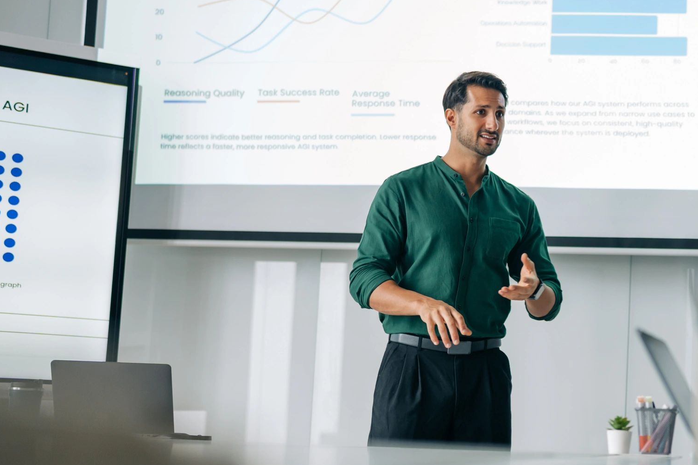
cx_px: 562
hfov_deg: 23.5
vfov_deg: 16.1
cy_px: 215
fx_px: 1648
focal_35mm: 85
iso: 800
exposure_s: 1/200
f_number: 1.4
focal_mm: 50
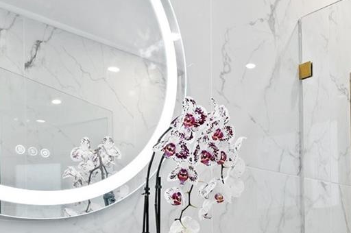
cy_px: 261
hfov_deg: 38.2
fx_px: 487
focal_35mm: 50
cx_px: 280
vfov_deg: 24.9
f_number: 8
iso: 200
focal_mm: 16
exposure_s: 1/5
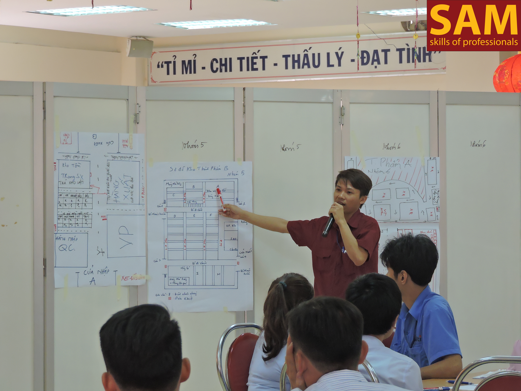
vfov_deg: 11.0
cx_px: 260
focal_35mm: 135
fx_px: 2032
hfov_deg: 14.6
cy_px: 196
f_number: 4.3
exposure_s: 1/30
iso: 560
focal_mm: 24.1
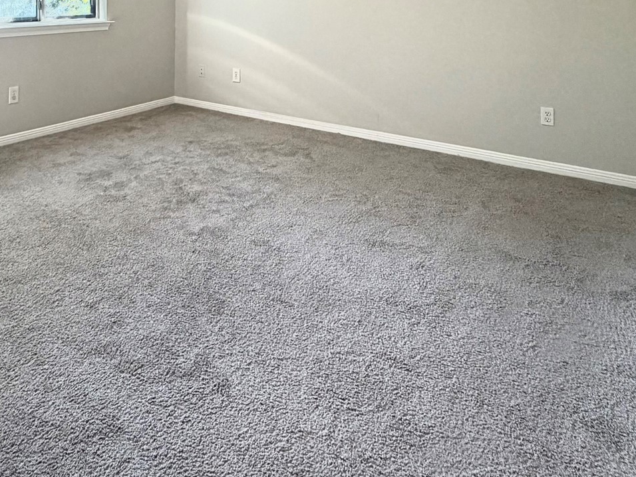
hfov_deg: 57.9
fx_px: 551
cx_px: 187
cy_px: -5
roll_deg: +0.3
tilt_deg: -2.2
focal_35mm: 30
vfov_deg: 40.7
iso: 200
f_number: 2.2
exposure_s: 1/121
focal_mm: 2.22
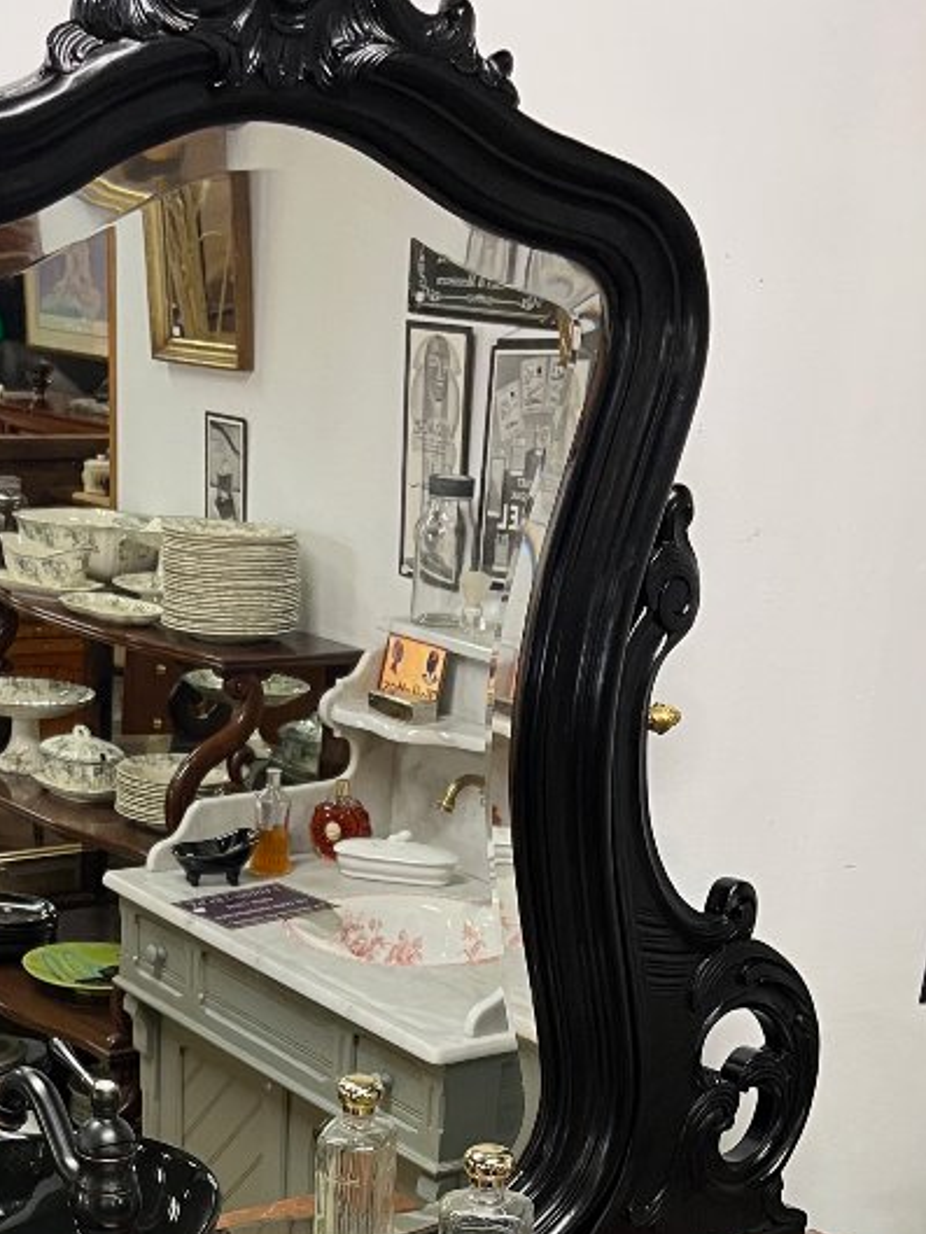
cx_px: 320
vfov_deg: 29.8
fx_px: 2104
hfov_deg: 24.7
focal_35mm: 59
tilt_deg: -26.7
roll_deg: -1.3
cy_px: 1320
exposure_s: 1/50
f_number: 1.6
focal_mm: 5.1
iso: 125
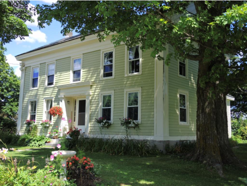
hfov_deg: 49.0
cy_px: 93
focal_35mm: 38
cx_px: 124
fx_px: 271
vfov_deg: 37.8
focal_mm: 8.2
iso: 80
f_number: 2.2
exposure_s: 1/640
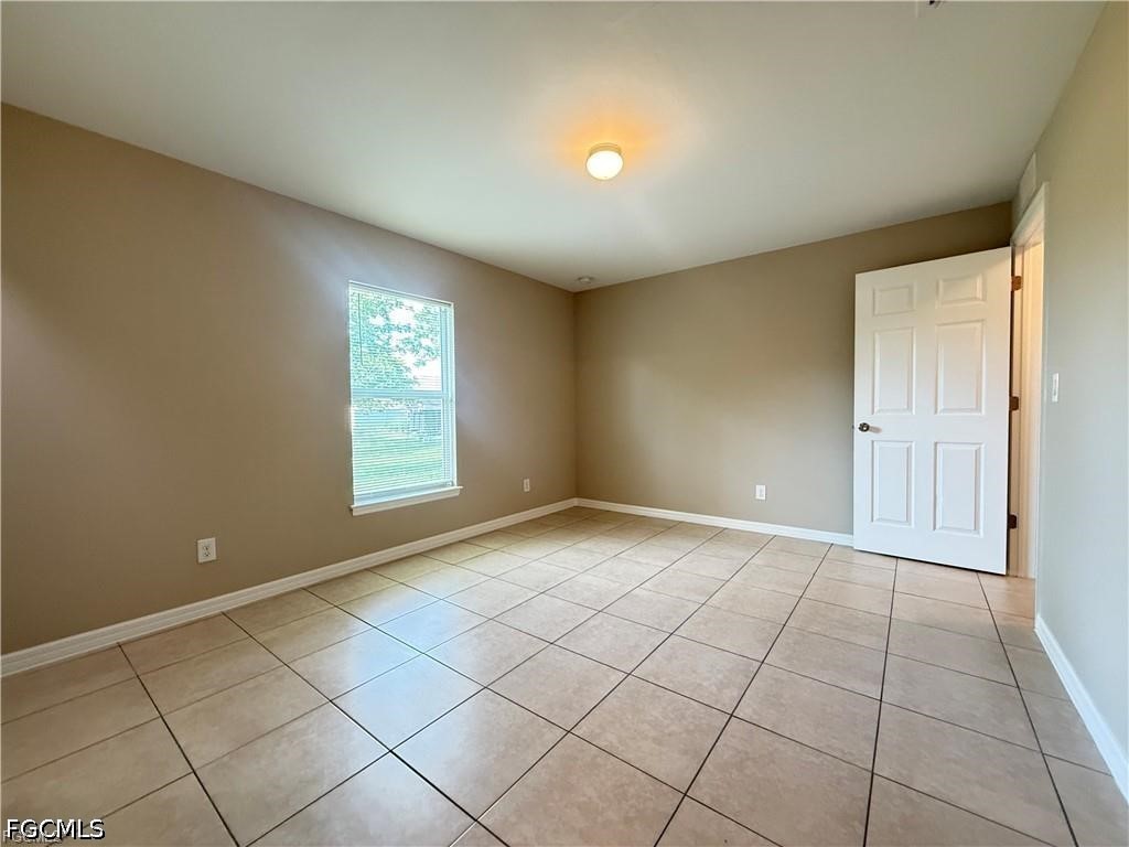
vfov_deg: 85.7
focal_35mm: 14
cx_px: 564
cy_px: 424
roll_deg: +0.3
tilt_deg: -1.1
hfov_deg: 102.1
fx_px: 457
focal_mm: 2.22
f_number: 2.2
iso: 500
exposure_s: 1/60
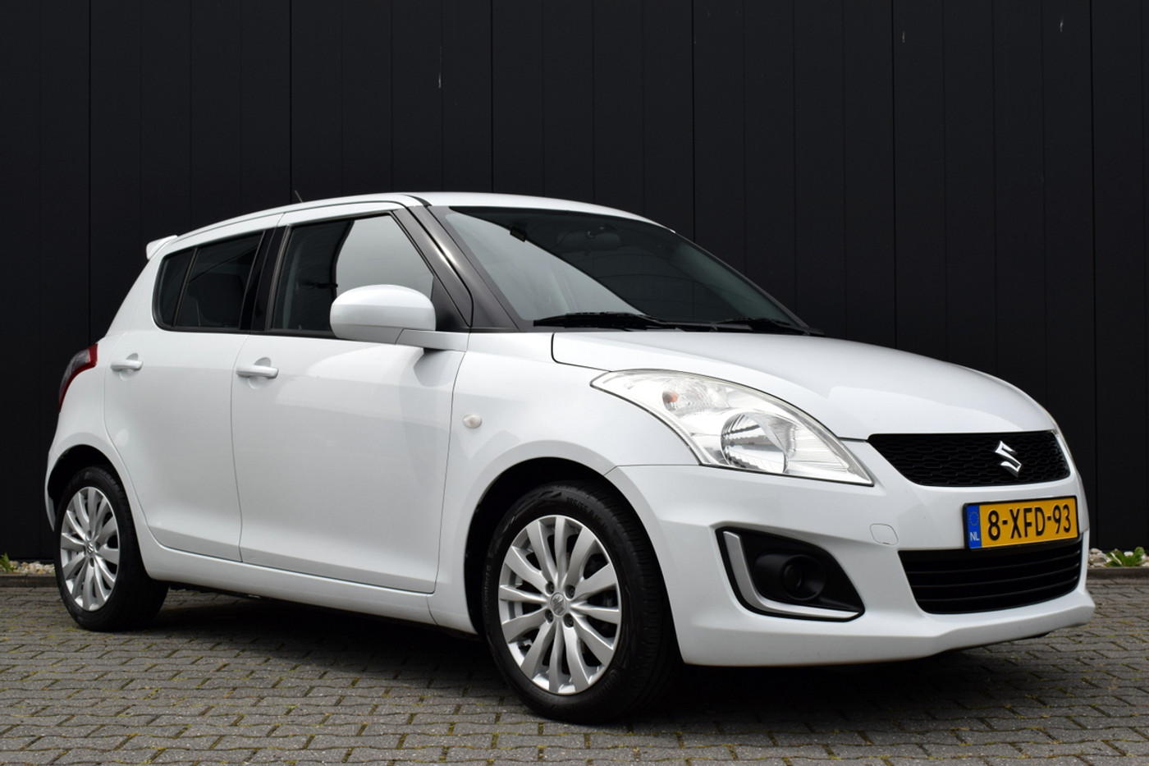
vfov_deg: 26.5
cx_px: 574
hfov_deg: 38.9
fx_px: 1627
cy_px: 383
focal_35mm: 51
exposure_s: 1/400
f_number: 10
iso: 200
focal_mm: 34
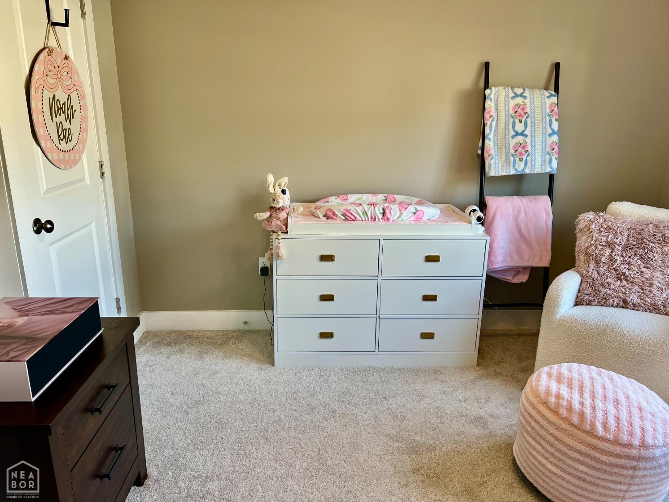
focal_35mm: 26
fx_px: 502
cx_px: 334
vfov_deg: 53.1
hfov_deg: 67.3
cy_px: 251
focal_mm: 5.7
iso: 80
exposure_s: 1/120
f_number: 1.5
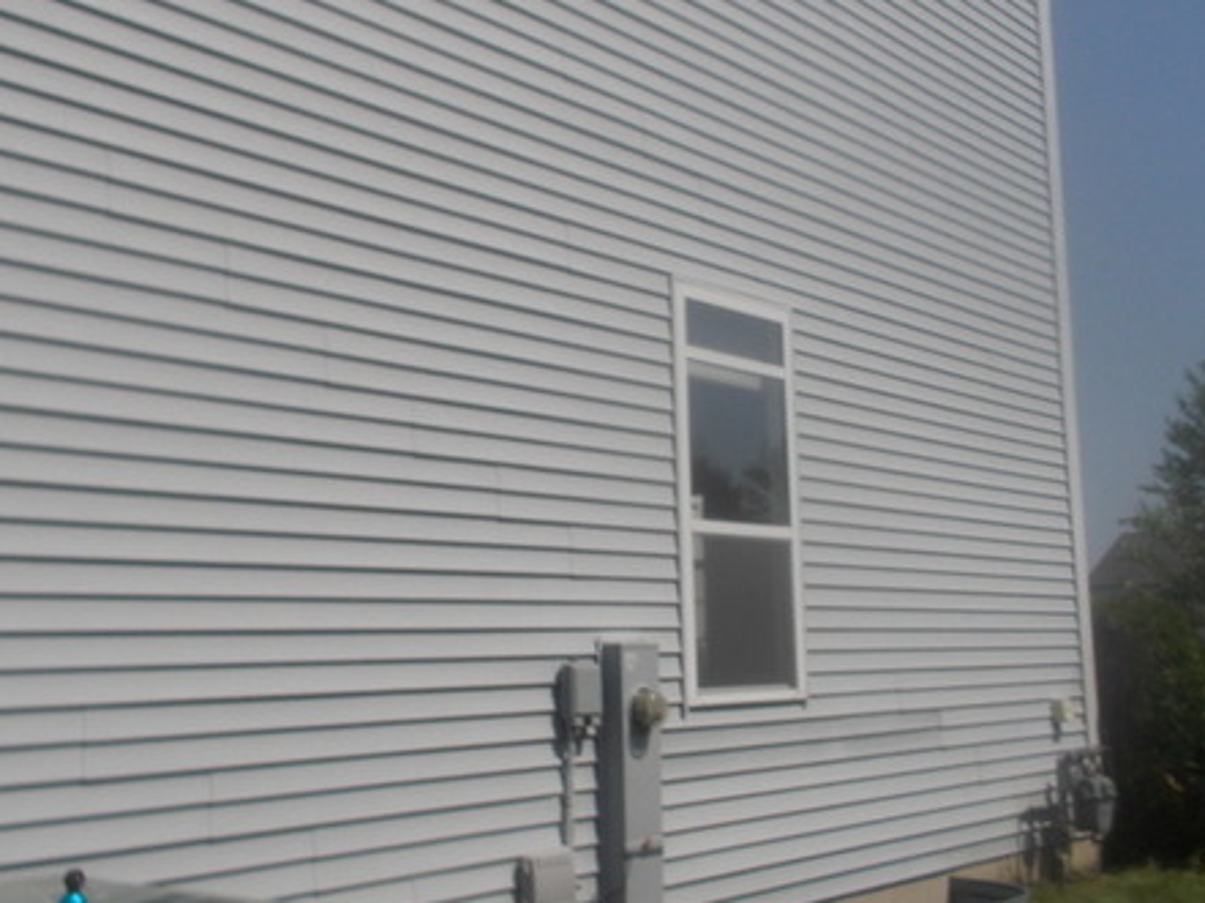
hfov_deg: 44.8
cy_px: 406
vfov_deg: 34.3
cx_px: 611
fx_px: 1461
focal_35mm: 42
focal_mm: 4.1
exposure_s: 1/1600
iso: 80
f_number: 3.3
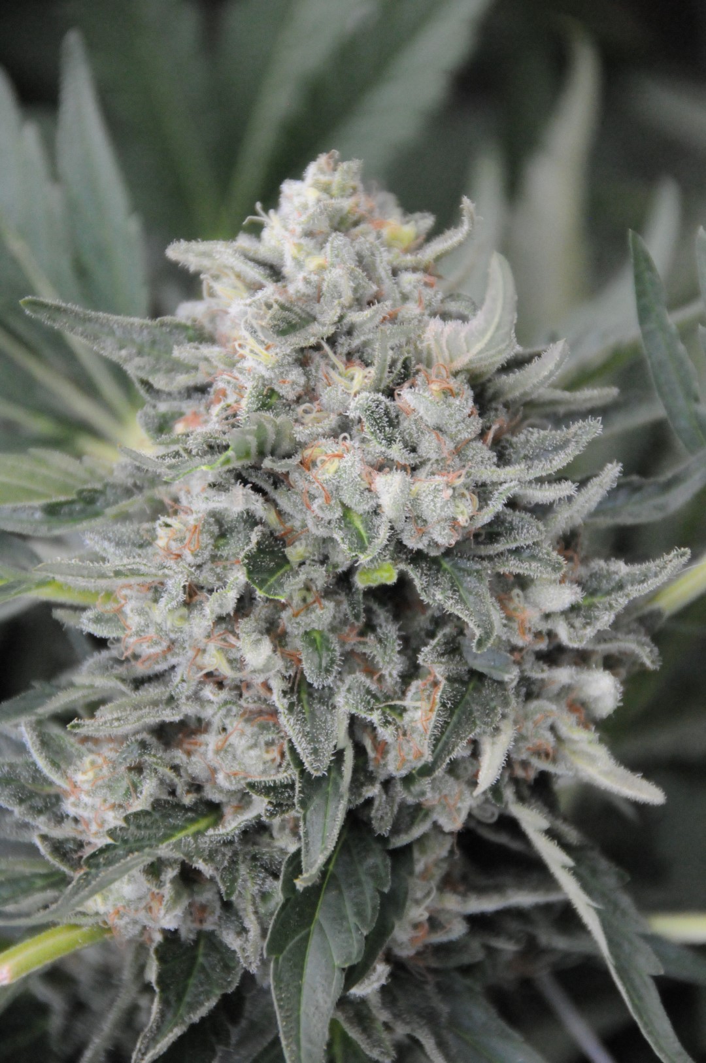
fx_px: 6635
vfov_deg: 9.2
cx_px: 353
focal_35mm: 225
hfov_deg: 6.1
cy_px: 532
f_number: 6.3
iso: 3200
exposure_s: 1/250
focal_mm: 150
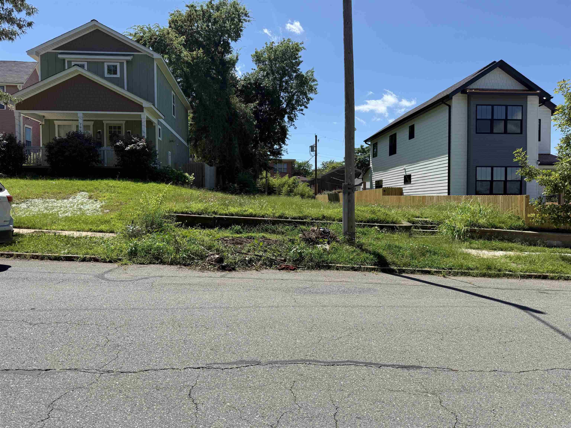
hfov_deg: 71.6
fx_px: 396
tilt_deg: -1.6
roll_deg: +0.8
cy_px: 214
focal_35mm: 24
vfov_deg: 56.8
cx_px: 286
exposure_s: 1/4405
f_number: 1.78
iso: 80
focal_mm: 6.76
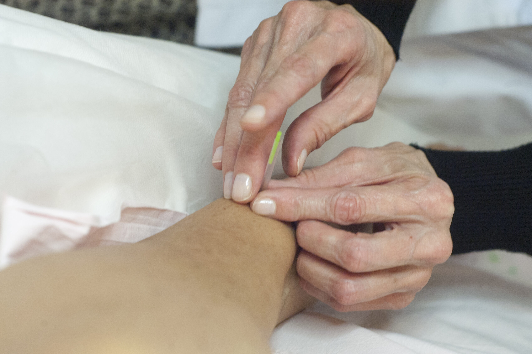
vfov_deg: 18.1
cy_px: 177
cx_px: 266
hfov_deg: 27.0
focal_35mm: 75
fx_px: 1107
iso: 400
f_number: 2.8
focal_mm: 50
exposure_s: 1/25
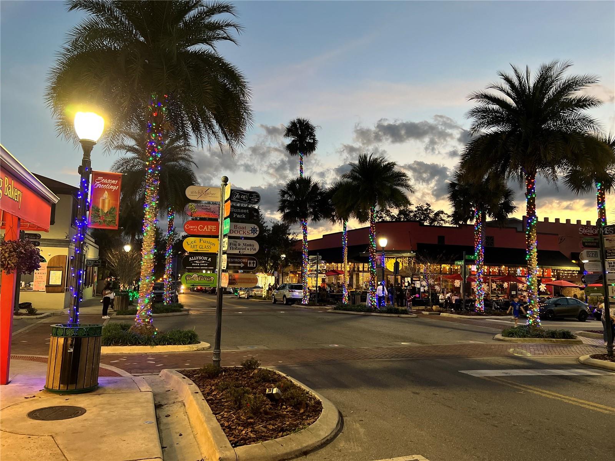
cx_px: 308
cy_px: 230
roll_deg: -1.3
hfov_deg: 67.3
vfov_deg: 53.1
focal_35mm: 26
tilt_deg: +5.4
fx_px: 462
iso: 320
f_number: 1.5
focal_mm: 5.7
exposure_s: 1/41
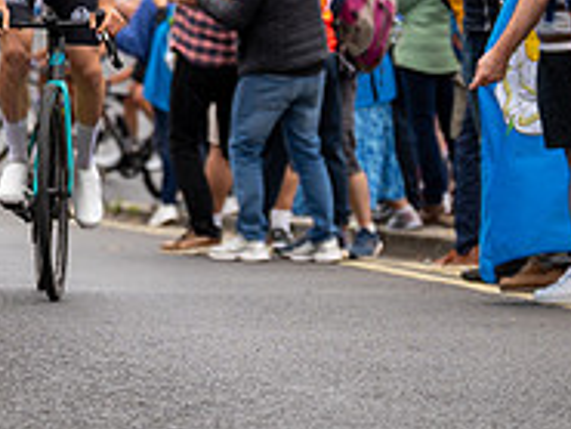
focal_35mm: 310
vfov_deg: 4.8
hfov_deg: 6.3
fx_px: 5117
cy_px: -131
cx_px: -293
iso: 320
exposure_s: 1/1000
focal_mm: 103
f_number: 3.5
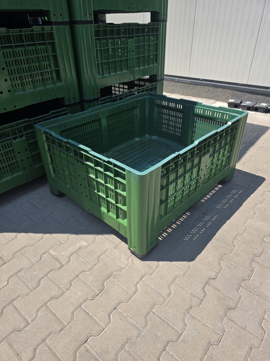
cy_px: 180
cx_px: 135
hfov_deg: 58.9
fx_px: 239
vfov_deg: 73.9
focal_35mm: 23
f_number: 1.7
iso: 80
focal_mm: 6.3
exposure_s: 1/3372
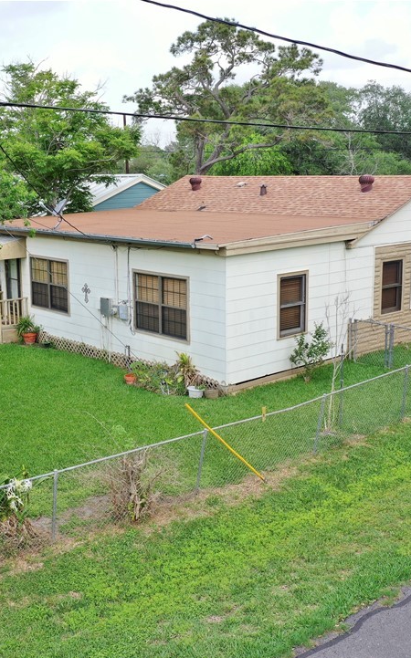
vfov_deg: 46.2
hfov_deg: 29.7
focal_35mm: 43
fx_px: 771
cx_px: 154
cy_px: 329
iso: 100
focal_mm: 10.26
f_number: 5
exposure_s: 1/200
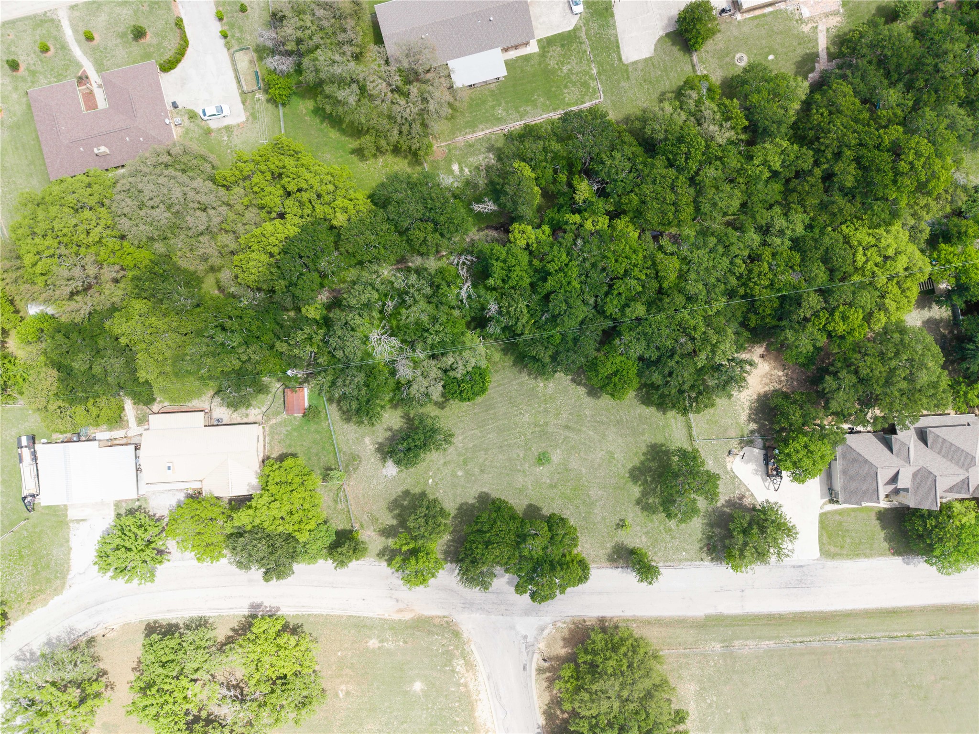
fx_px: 679
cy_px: 367
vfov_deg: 56.8
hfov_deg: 71.6
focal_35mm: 24
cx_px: 490
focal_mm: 8.67
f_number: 1.8
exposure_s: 1/2500
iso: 150
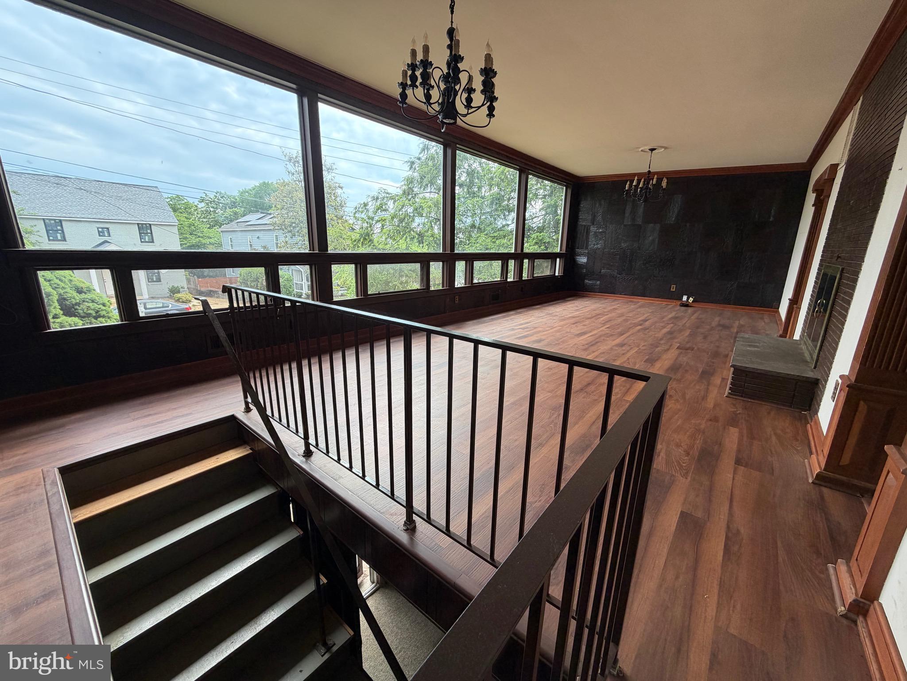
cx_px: 454
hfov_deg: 102.1
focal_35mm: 14
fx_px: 367
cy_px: 340
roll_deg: -0.6
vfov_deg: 85.7
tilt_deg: -15.1
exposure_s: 1/170
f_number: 2.2
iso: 64
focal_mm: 2.22
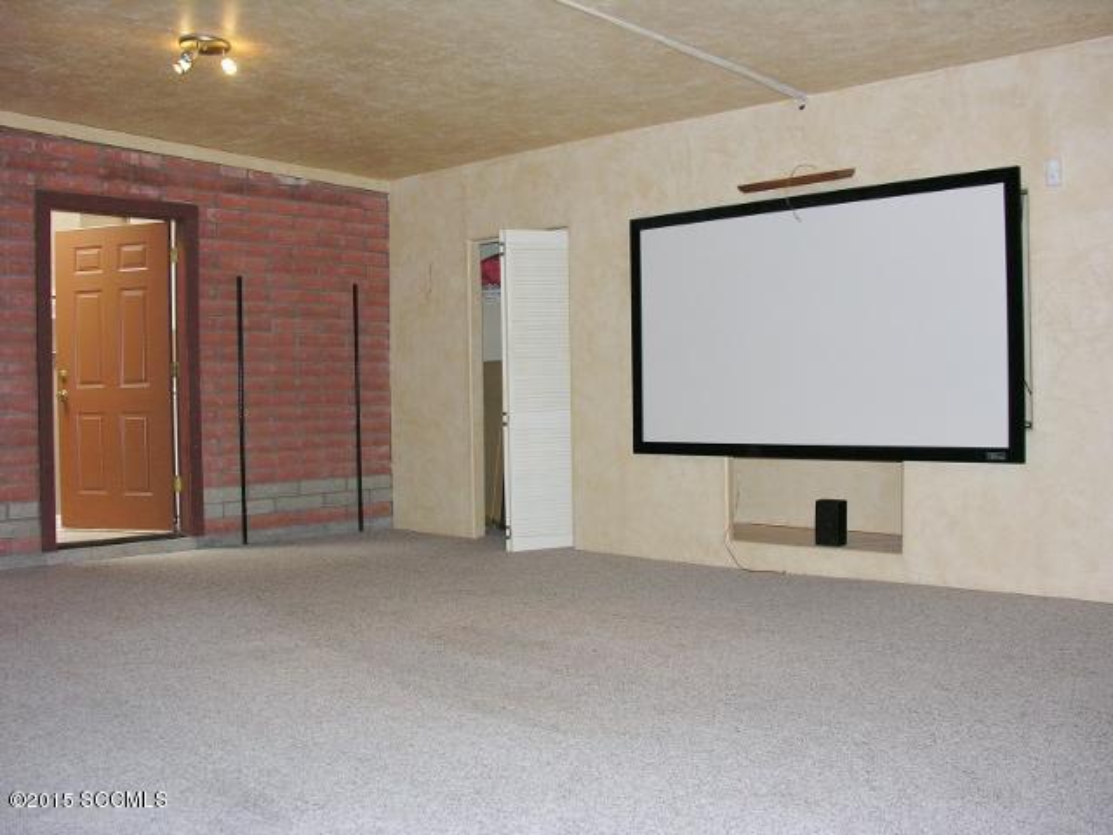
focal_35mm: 35
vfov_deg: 40.7
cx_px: 556
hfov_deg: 52.6
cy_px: 418
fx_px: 1125
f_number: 2.8
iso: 138
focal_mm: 8.9
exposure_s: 1/60.1
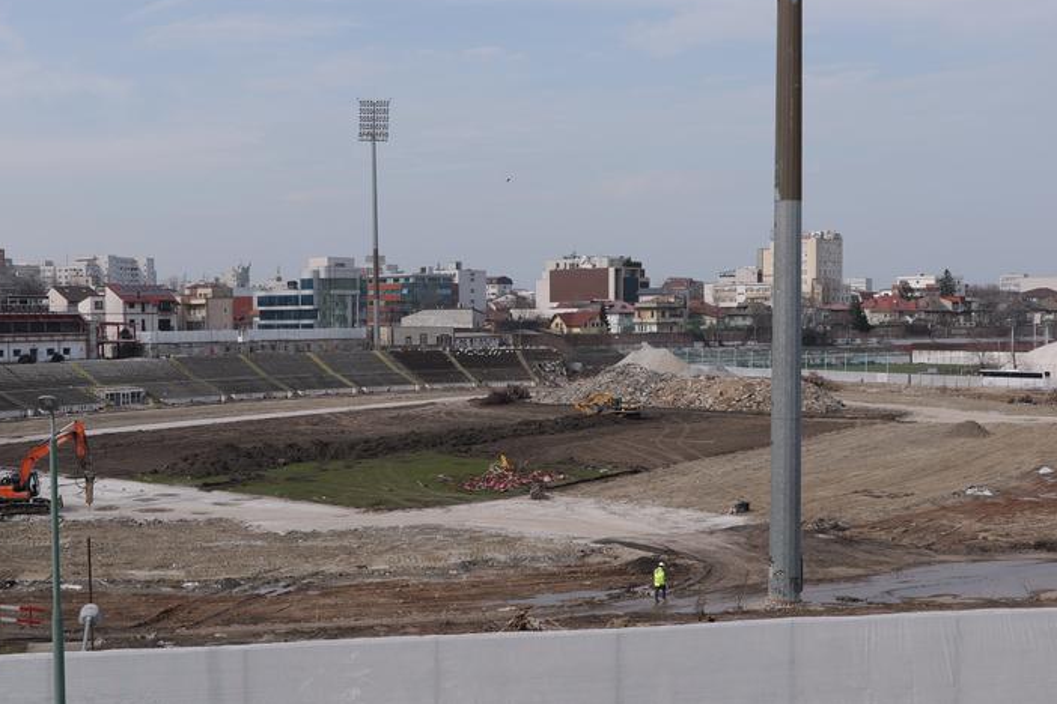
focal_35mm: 41
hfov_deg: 47.1
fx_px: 1204
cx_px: 422
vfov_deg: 32.6
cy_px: 387
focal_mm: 24
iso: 50
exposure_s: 1/1000
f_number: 4
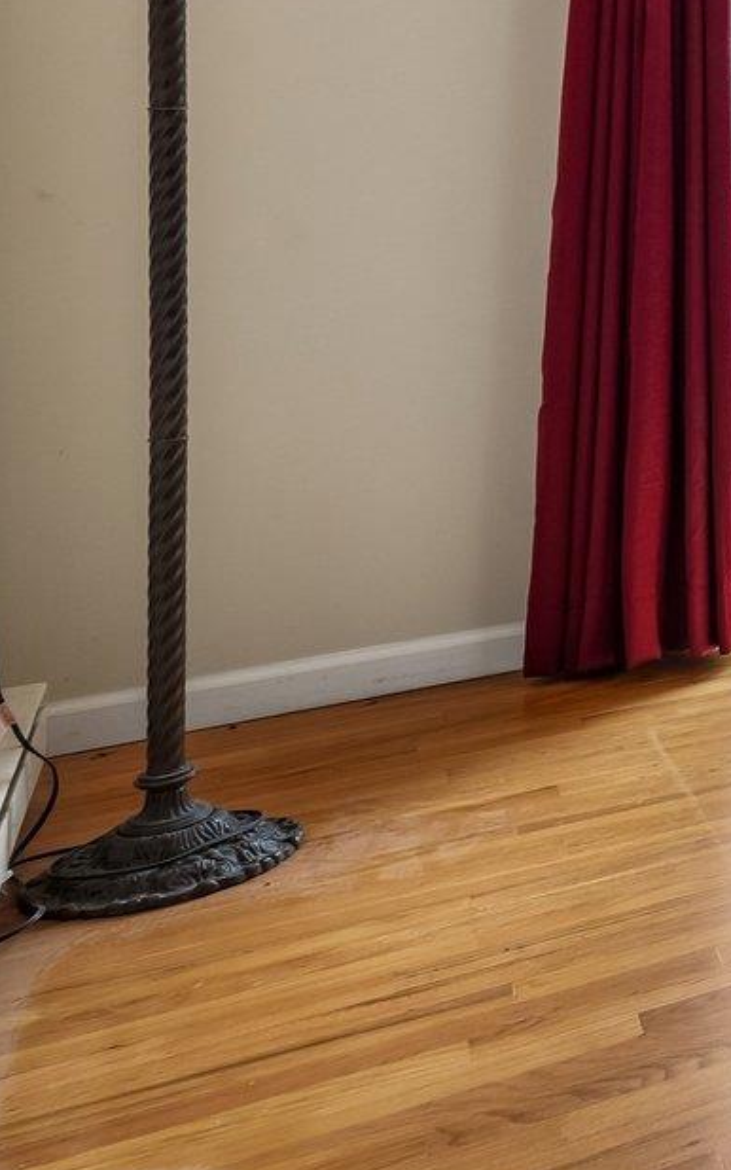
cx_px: 1799
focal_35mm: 54
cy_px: 88
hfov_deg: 14.4
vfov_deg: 35.1
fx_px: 1722
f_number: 8
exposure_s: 1/30
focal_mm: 16
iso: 200
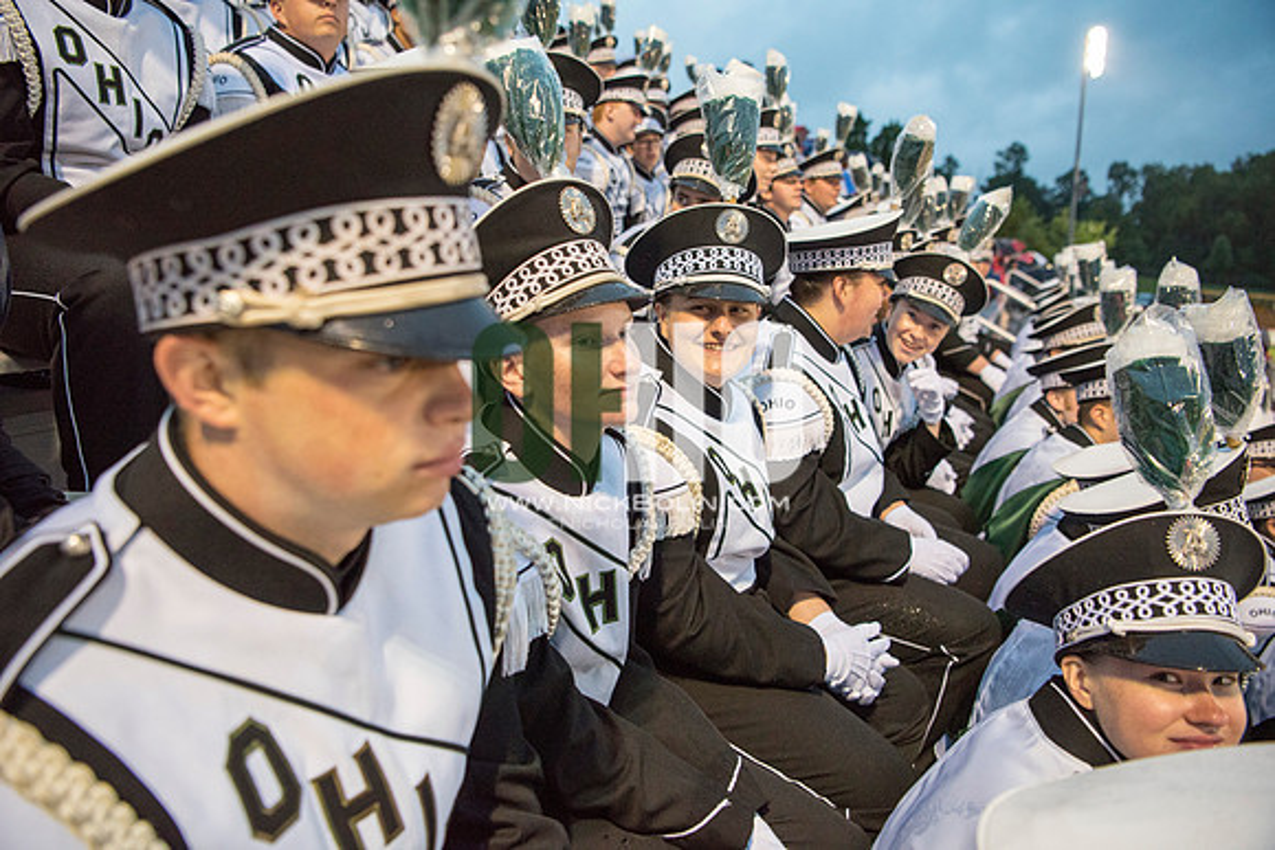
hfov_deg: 73.7
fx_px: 850
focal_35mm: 24
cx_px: 638
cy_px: 425
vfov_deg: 53.2
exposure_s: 1/320
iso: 2000
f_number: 3.2
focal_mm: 24
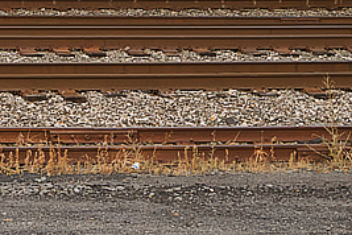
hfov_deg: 8.7
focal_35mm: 225
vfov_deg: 6.0
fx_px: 2200
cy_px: -170
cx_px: -310
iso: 4500
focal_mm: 50
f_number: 10
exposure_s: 1/200
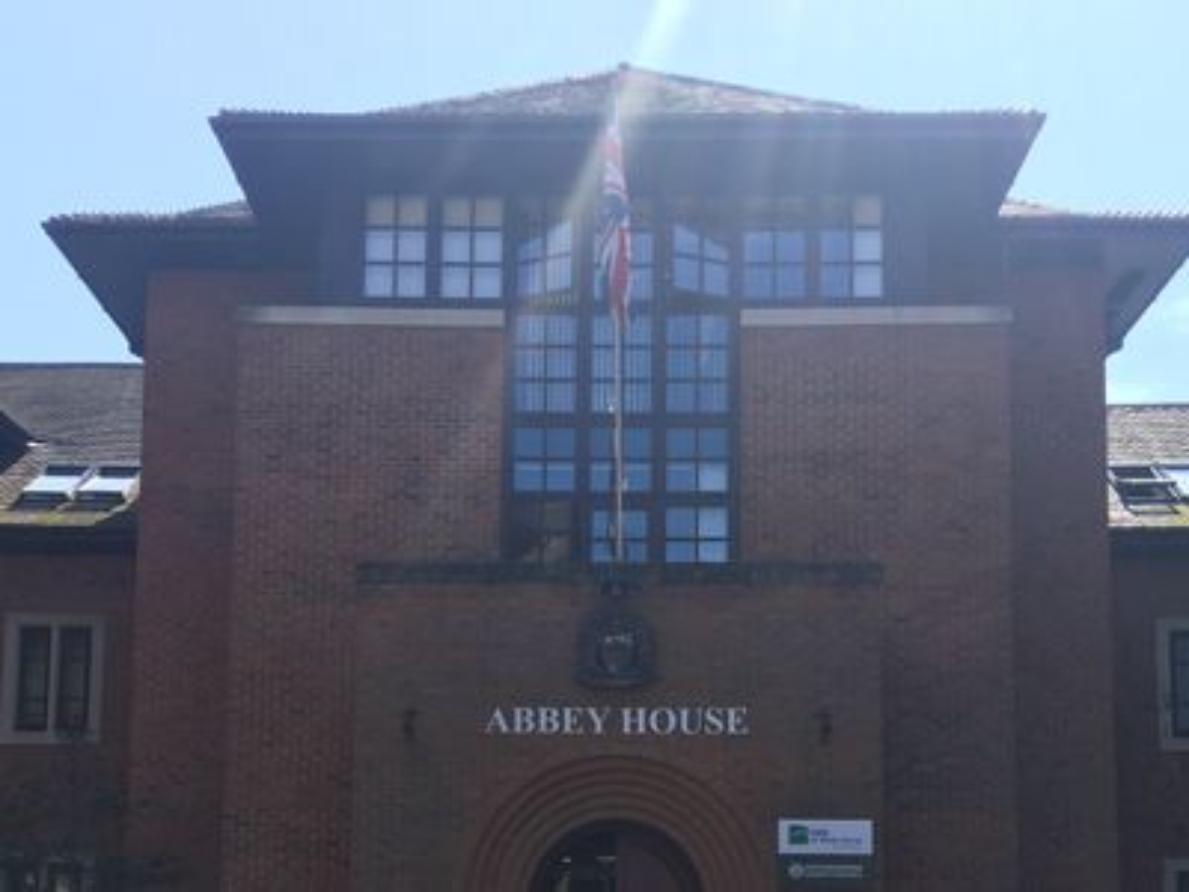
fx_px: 996
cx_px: 594
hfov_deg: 61.7
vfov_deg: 48.2
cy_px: 446
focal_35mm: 29
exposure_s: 1/615
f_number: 2.2
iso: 25
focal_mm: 4.15
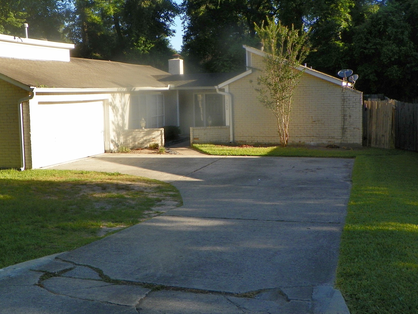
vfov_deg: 31.4
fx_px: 555
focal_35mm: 46
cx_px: 178
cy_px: 129
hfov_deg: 41.1
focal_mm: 6.4
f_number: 4.5
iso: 64
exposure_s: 1/320
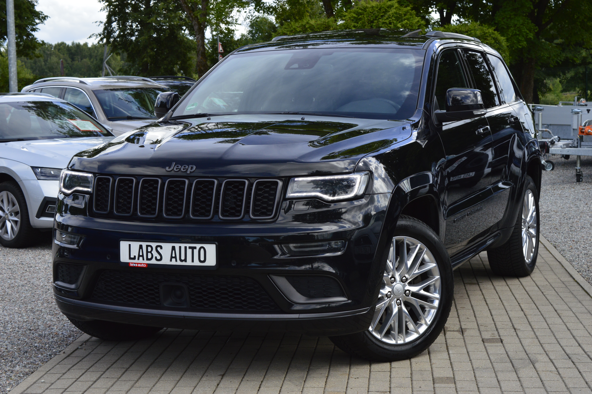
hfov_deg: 28.1
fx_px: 1183
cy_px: 197
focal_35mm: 72
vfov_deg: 18.9
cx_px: 296
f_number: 11
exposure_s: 1/320
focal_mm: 48
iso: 400
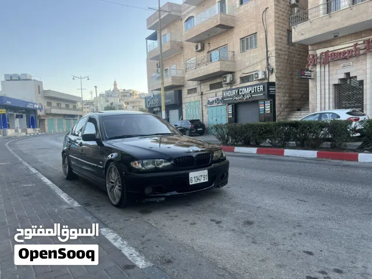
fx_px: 279
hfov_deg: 67.3
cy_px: 140
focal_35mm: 26
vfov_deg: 53.1
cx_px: 186
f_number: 1.5
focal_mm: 5.7
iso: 50
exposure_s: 1/478
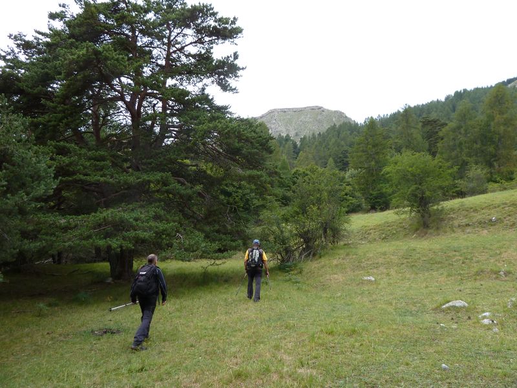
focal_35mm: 25
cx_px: 258
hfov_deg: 69.4
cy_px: 194
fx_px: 373
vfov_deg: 54.9
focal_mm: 4.1
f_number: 3.3
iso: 80
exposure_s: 1/80
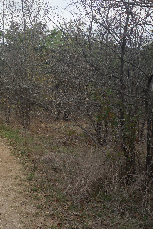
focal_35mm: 47
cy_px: 92
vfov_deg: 41.7
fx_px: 300
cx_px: -37
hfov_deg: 25.3
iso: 100
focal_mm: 16
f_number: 7.1
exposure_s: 1/125
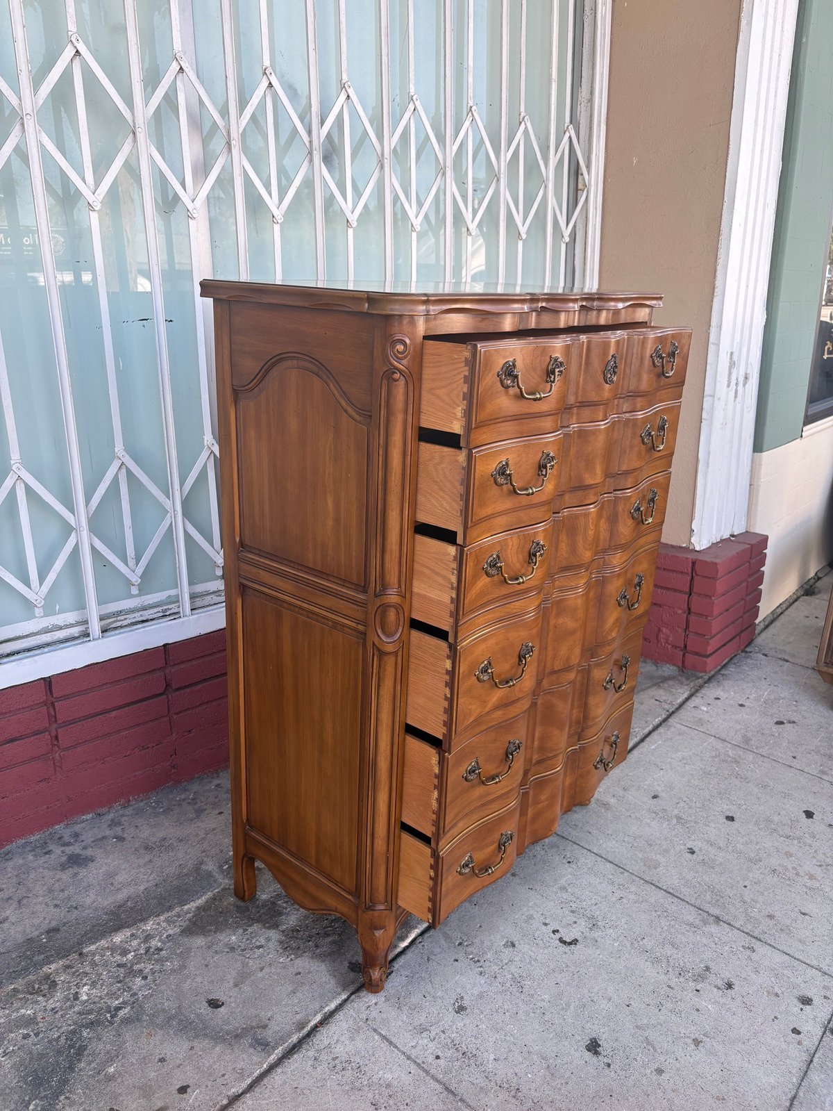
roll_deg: +0.0
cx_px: 416
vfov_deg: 67.3
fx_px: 834
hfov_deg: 53.1
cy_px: 556
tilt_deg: -16.6
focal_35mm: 26
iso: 40
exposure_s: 1/295
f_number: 1.6
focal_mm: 5.96
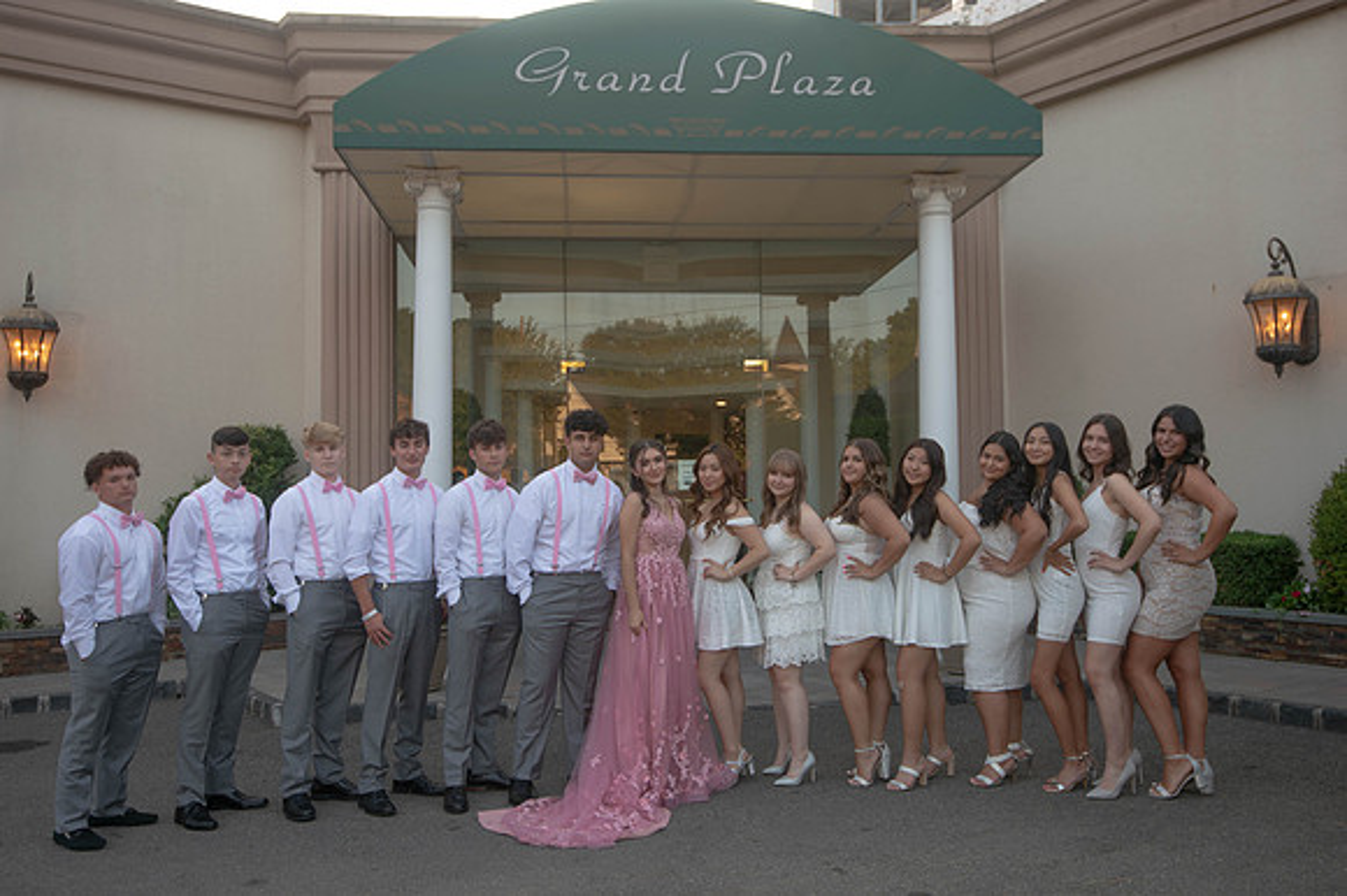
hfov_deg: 58.7
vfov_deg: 41.1
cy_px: 448
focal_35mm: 32
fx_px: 1197
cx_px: 674
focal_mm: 32
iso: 100
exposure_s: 1/60
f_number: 5
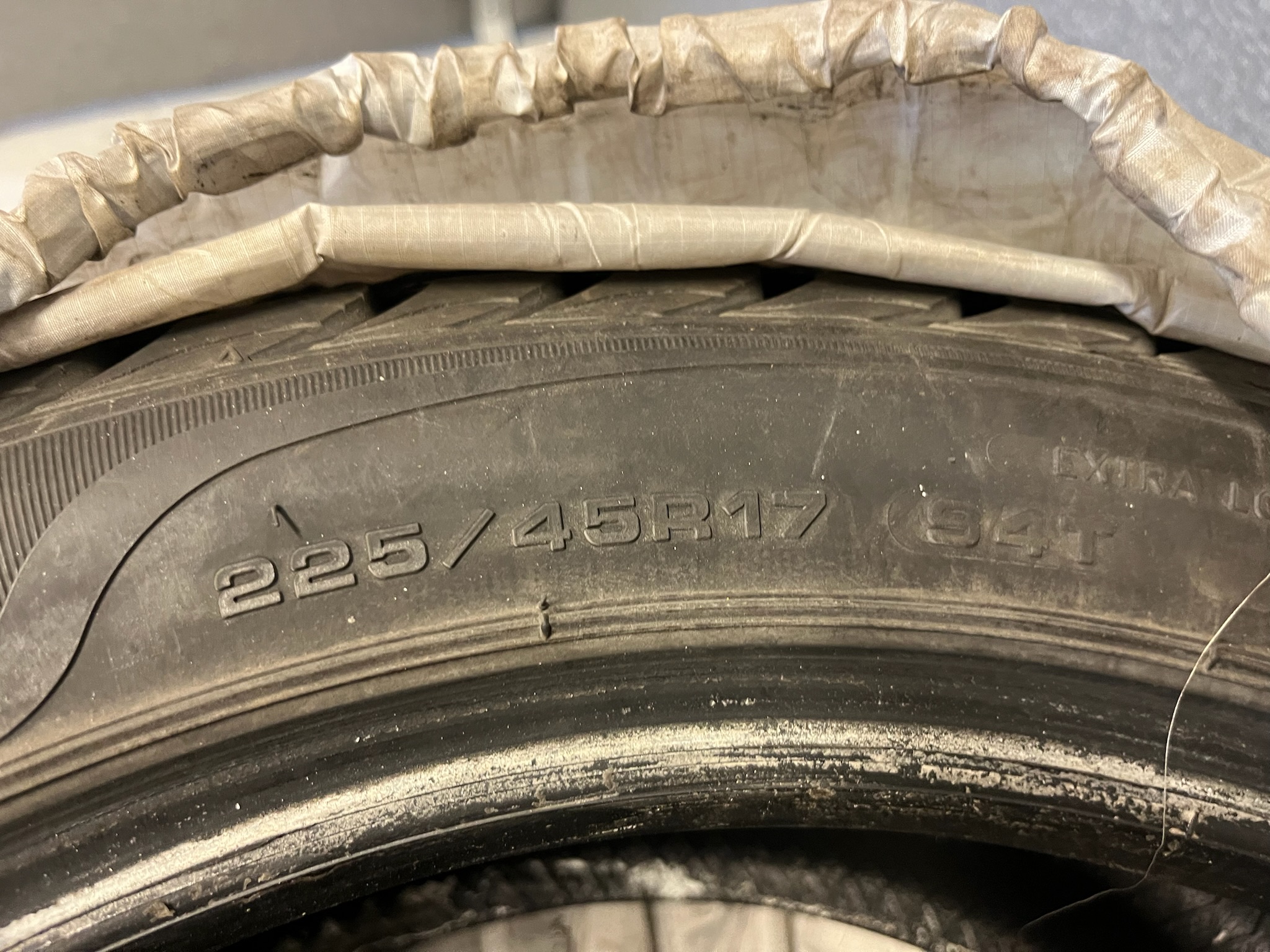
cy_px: 476
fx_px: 954
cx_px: 635
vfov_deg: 53.1
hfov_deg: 67.3
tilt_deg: -63.3
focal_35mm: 26
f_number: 1.6
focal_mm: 5.1
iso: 400
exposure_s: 1/33
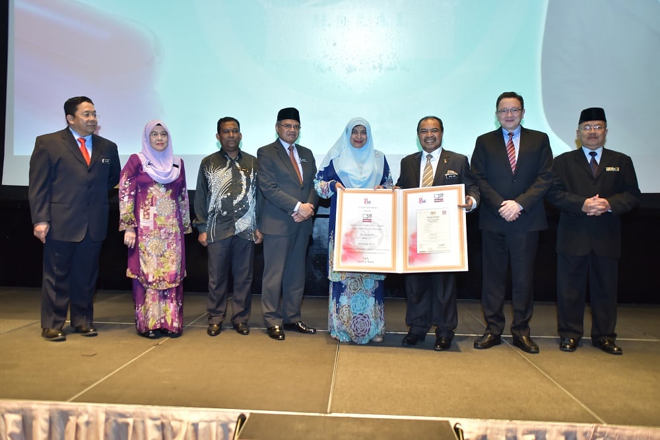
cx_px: 330
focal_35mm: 31
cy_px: 220
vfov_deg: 42.3
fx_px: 568
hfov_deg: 60.3
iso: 1600
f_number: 2.8
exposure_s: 1/125
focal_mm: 31
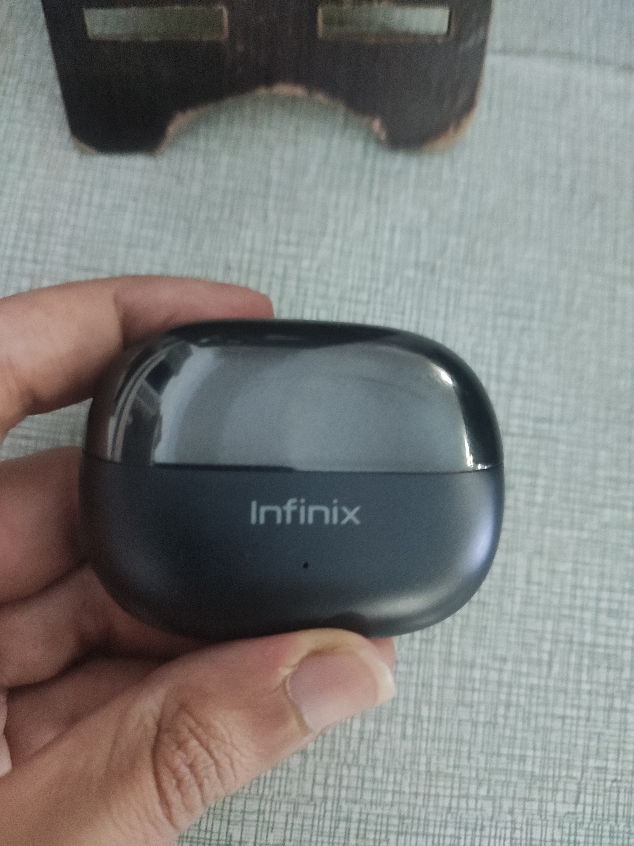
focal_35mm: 25
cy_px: 423
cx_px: 317
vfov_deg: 69.4
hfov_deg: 54.9
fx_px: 611
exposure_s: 1/17
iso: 3231
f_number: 1.9
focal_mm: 6.04
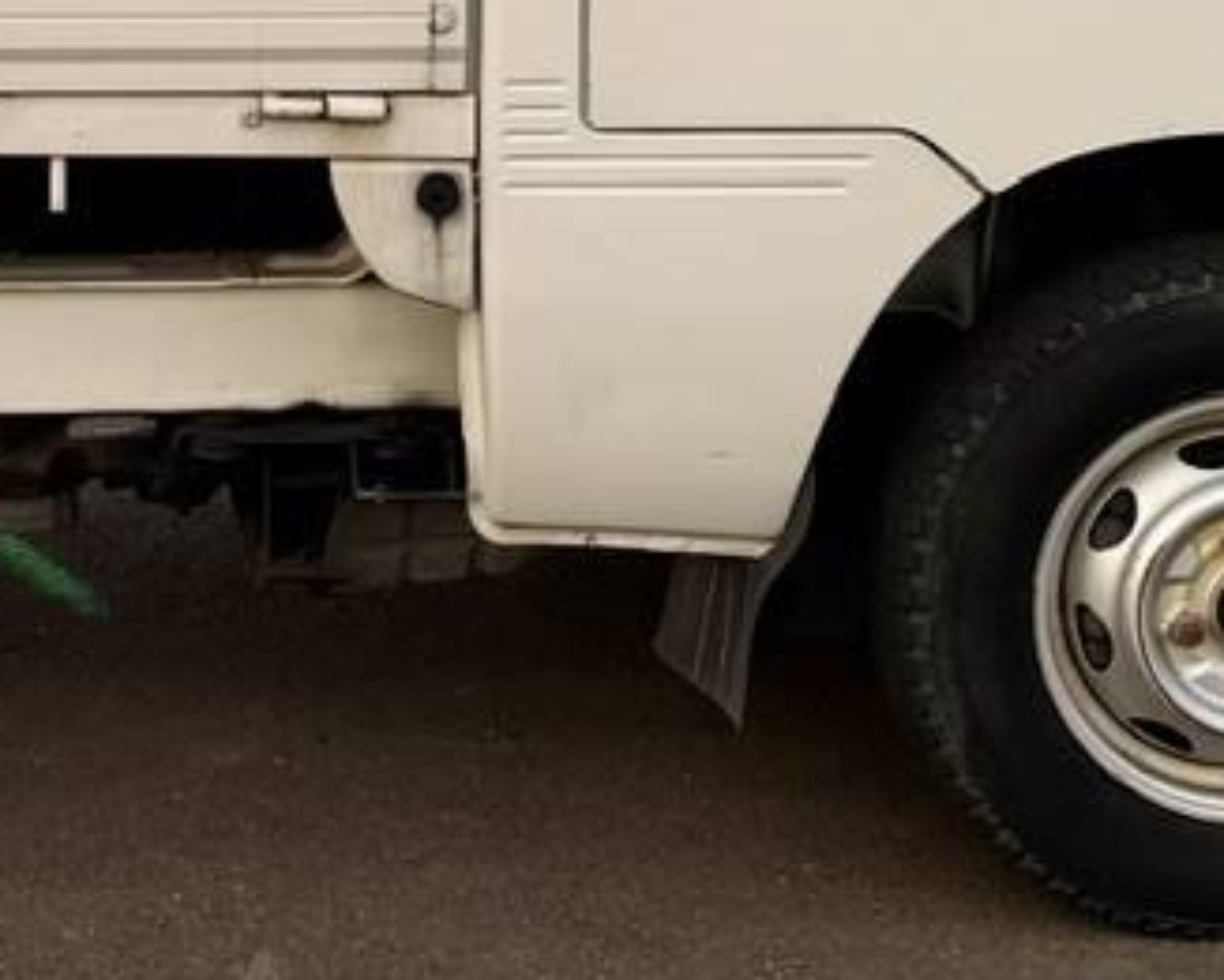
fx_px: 3334
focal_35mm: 92
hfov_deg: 20.2
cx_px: 4
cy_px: -158
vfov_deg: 16.1
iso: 80
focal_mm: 6.76
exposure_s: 1/317
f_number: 1.78
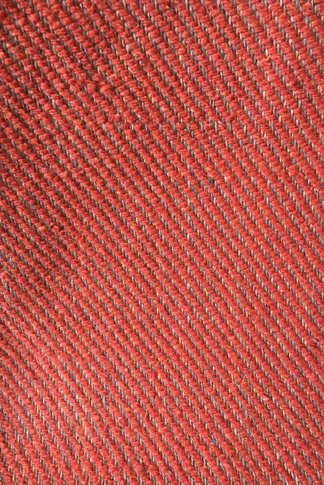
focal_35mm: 31
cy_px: 243
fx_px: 418
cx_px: 171
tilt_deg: -45.7
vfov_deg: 60.3
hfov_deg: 42.3
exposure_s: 1/33
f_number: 2.2
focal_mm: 4.15
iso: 100
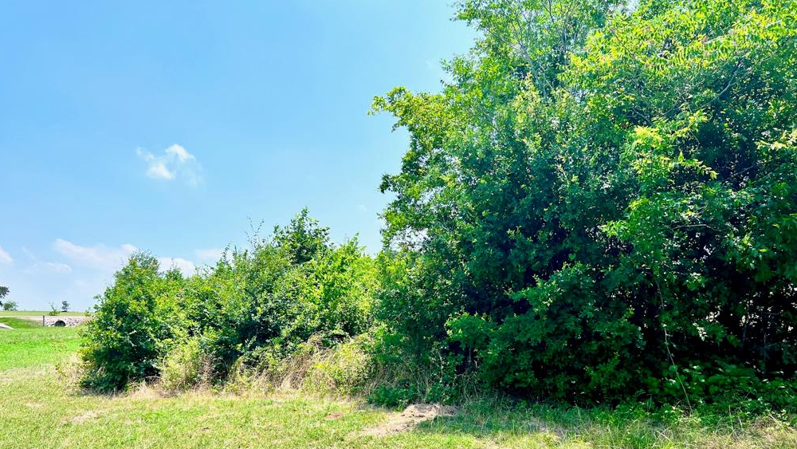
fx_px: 613
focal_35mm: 29
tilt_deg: +4.4
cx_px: 399
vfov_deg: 39.8
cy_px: 294
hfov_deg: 66.1
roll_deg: -0.8
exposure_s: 1/3165
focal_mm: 5.7
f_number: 1.5
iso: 50
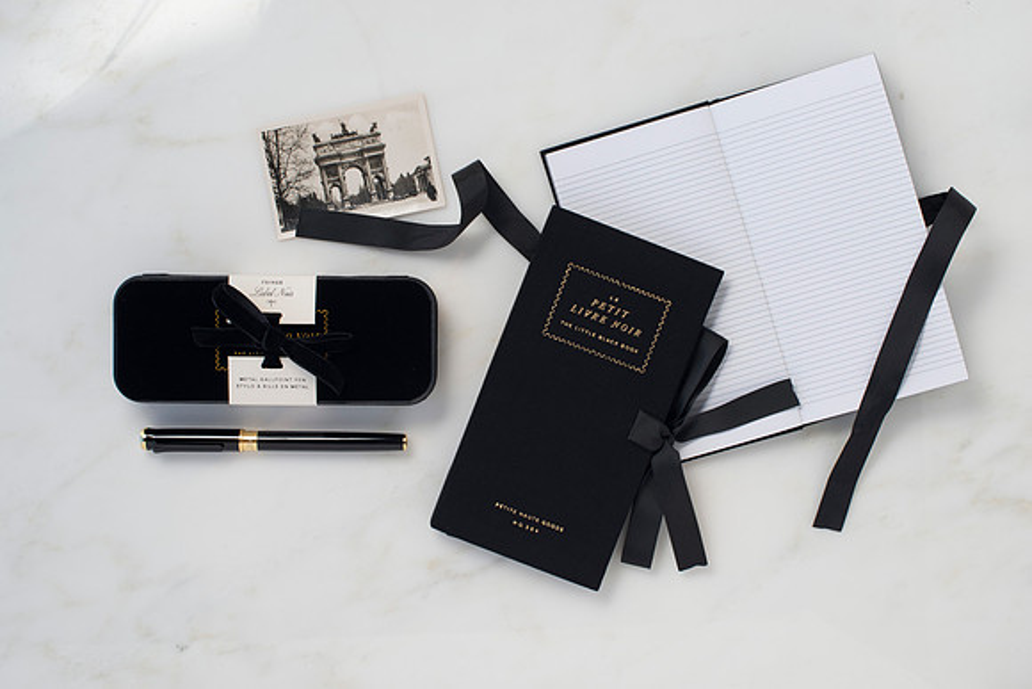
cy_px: 344
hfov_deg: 39.0
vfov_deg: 26.6
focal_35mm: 51
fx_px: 1459
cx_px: 516
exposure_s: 1/80
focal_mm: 50
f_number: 11
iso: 250
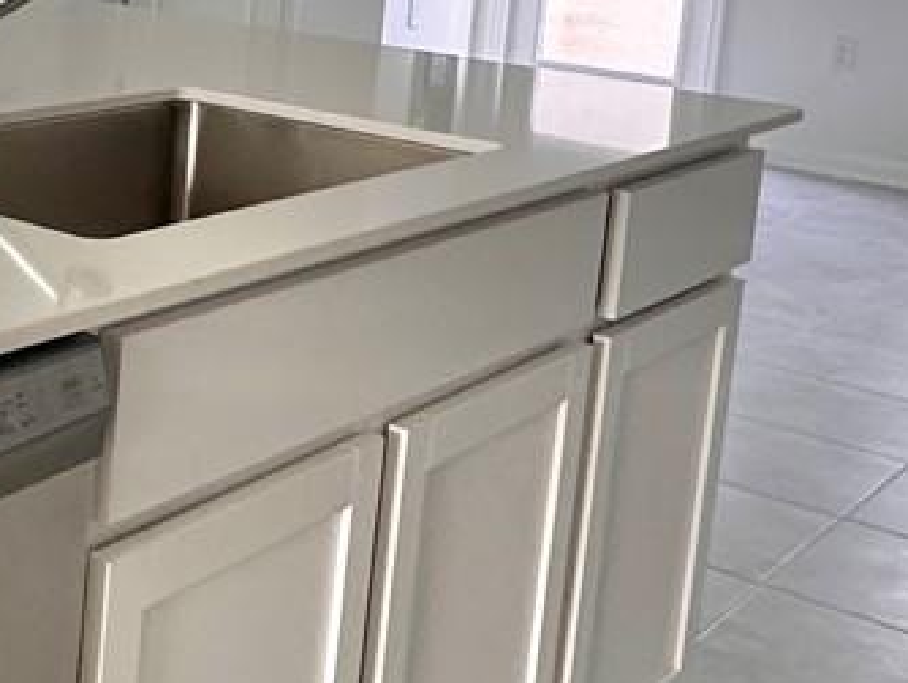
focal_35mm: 67
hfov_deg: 25.3
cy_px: 20
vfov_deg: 21.3
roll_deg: -2.7
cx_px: -250
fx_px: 1759
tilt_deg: -7.8
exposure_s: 1/99
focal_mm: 2.22
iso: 250
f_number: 2.2
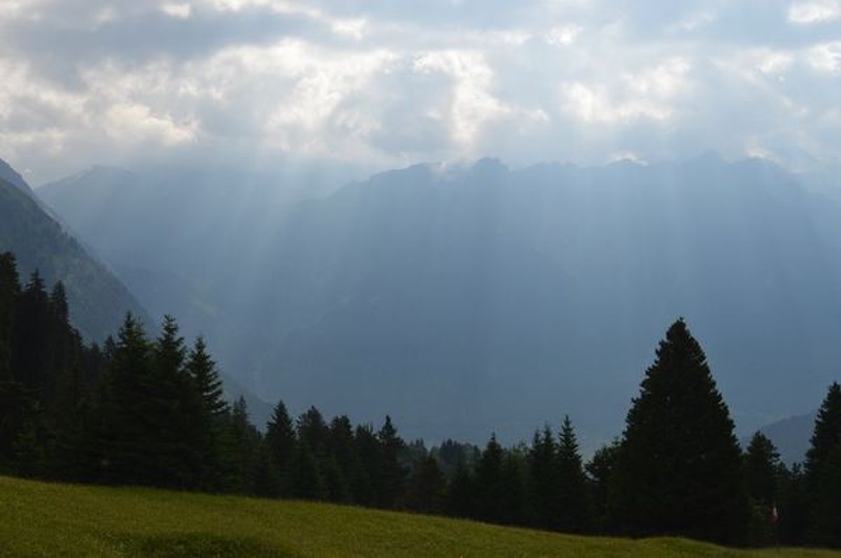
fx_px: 1050
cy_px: 279
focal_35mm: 45
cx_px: 420
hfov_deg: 43.7
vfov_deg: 29.8
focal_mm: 30
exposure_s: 1/320
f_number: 9
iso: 100
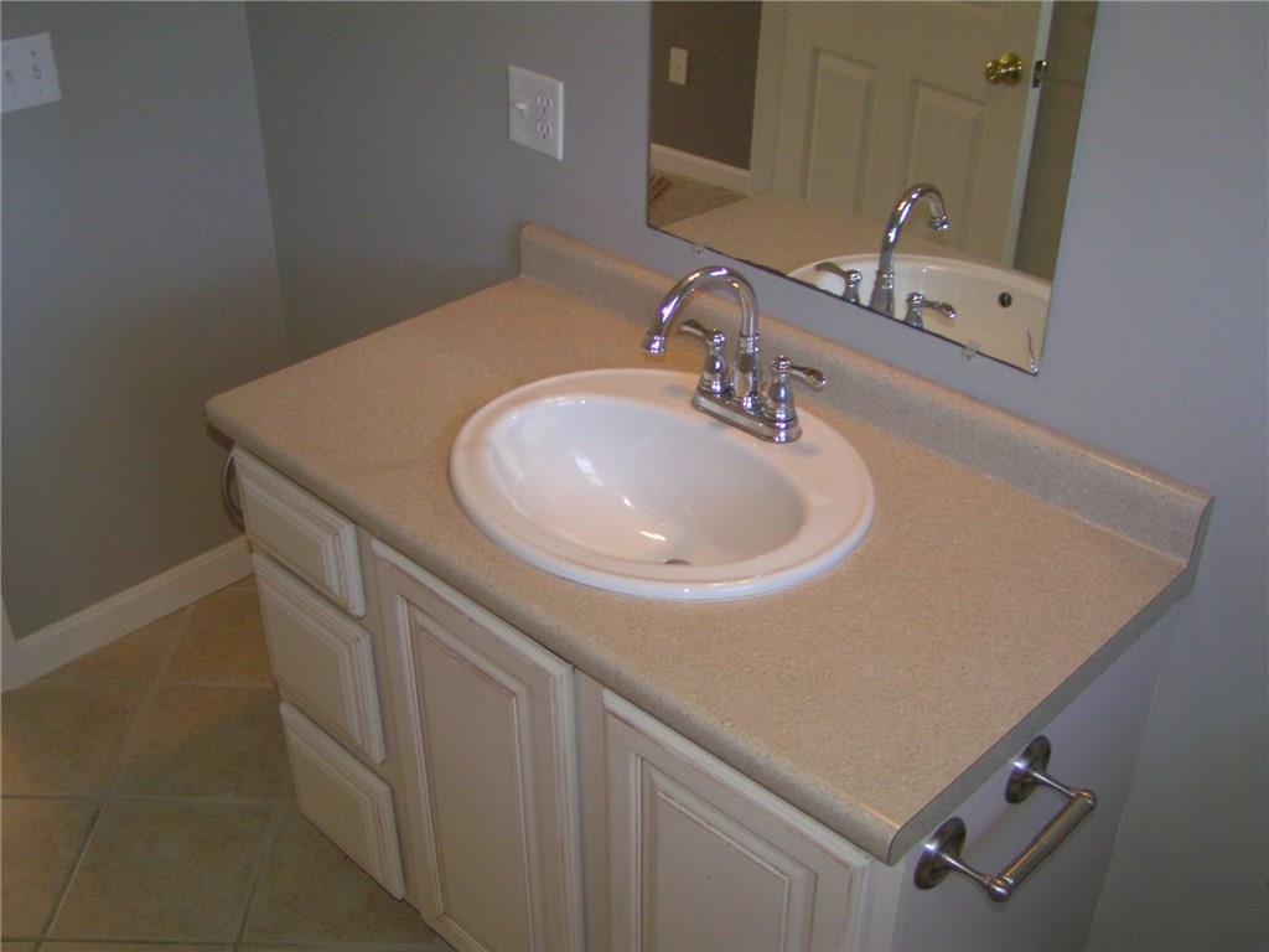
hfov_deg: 49.0
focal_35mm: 38
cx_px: 634
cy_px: 476
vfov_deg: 37.7
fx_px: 1393
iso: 200
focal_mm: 5.8
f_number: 2.8
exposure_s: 1/40
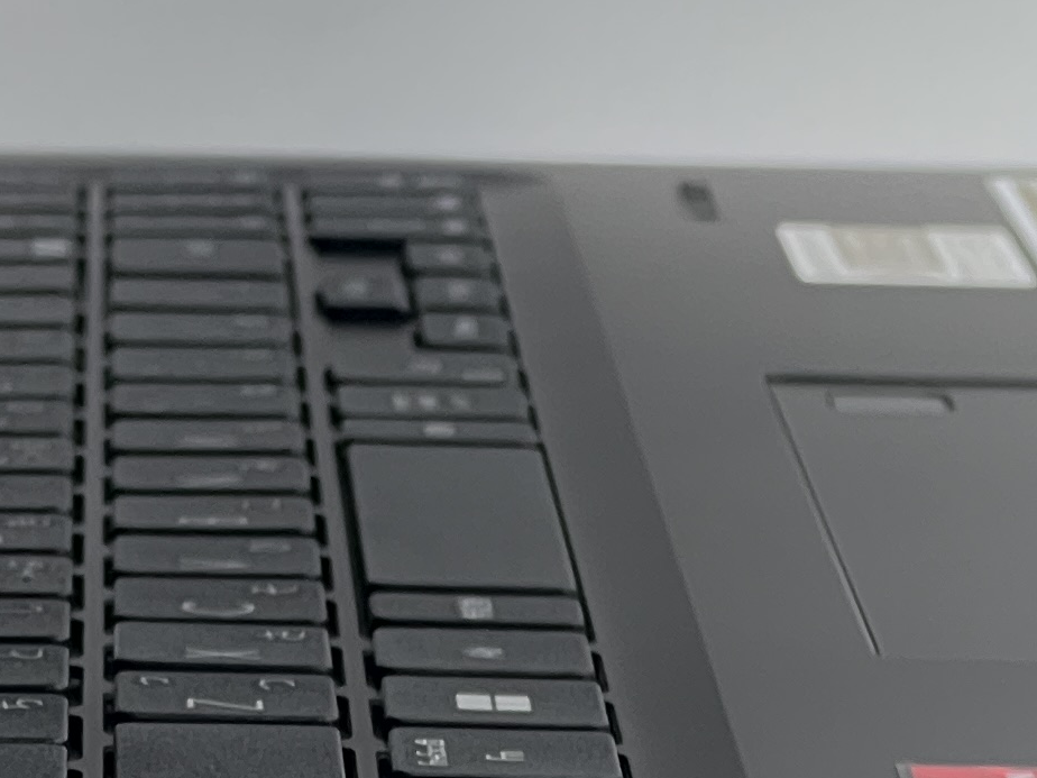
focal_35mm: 336
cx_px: 480
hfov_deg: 5.9
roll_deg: +0.3
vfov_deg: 4.4
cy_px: -355
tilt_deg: -4.3
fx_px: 10066
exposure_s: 1/177
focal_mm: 9
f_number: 2.8
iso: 160
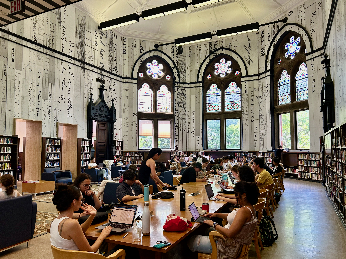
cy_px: 130
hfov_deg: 67.3
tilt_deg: +3.1
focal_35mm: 26
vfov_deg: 53.1
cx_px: 173
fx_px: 260
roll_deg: +0.5
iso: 100
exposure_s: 1/60
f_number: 1.5
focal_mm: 5.7
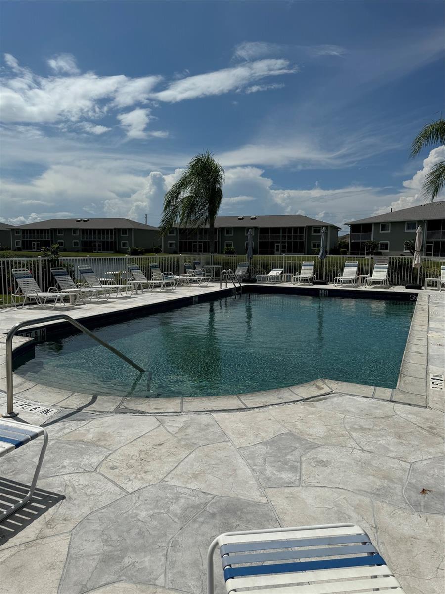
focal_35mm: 24
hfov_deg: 56.8
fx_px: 411
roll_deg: -0.7
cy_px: 297
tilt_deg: -7.2
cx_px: 222
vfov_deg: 71.6
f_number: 1.78
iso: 80
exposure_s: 1/20000
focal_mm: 6.76
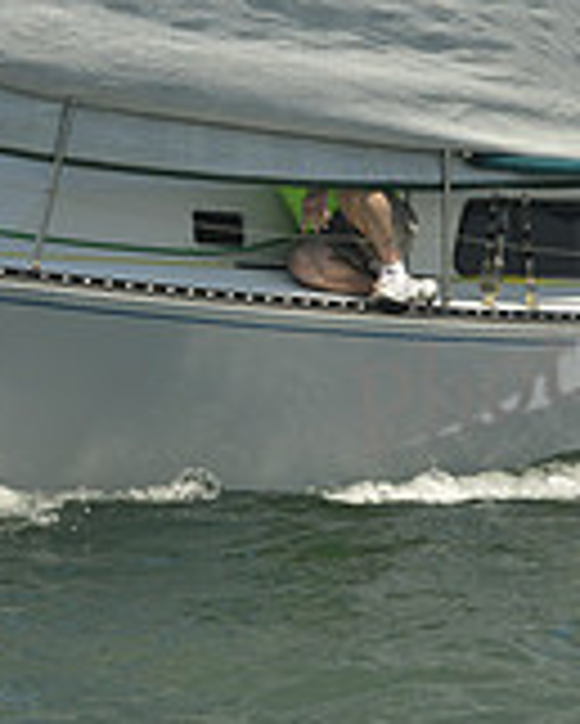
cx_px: 121
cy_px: 169
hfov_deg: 6.6
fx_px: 5059
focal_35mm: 236
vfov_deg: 8.2
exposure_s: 1/500
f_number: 14
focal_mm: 70
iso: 280
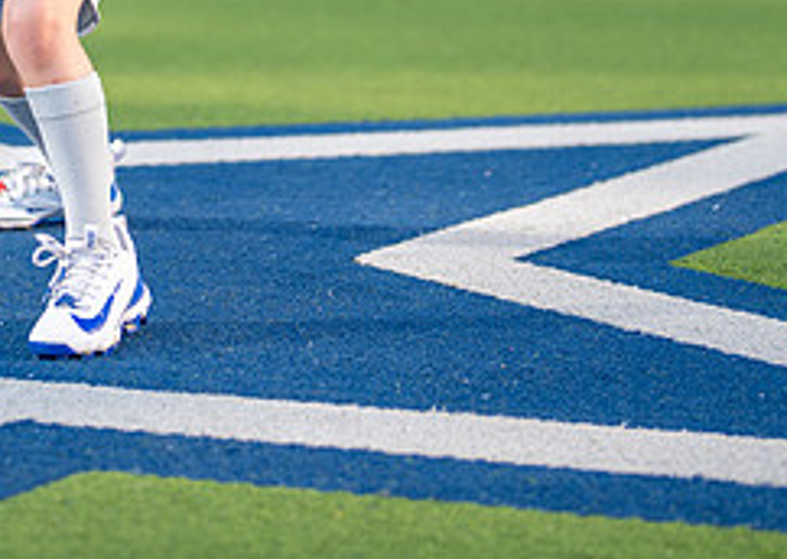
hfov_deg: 13.0
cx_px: 87
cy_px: -110
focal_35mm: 153
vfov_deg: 9.2
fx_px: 3414
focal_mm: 50
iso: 125
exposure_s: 1/4000
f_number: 1.2
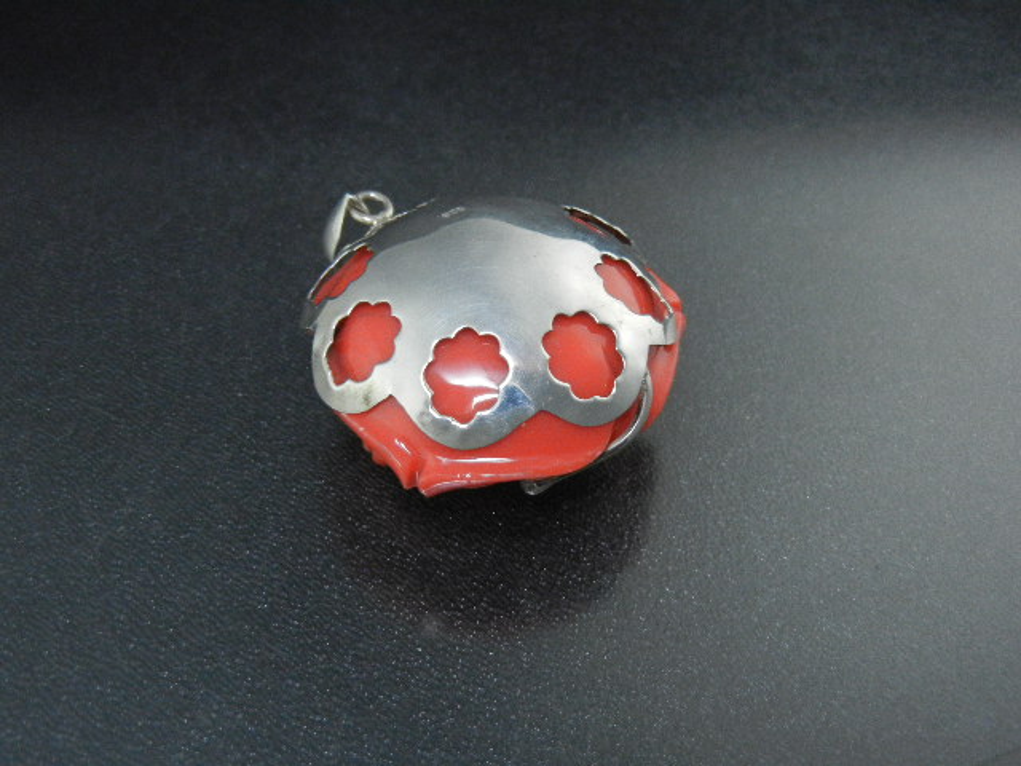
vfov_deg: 32.2
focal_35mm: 45
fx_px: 1327
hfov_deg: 42.1
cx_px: 510
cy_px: 383
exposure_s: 1/30
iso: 800
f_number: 7.6
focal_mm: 8.1
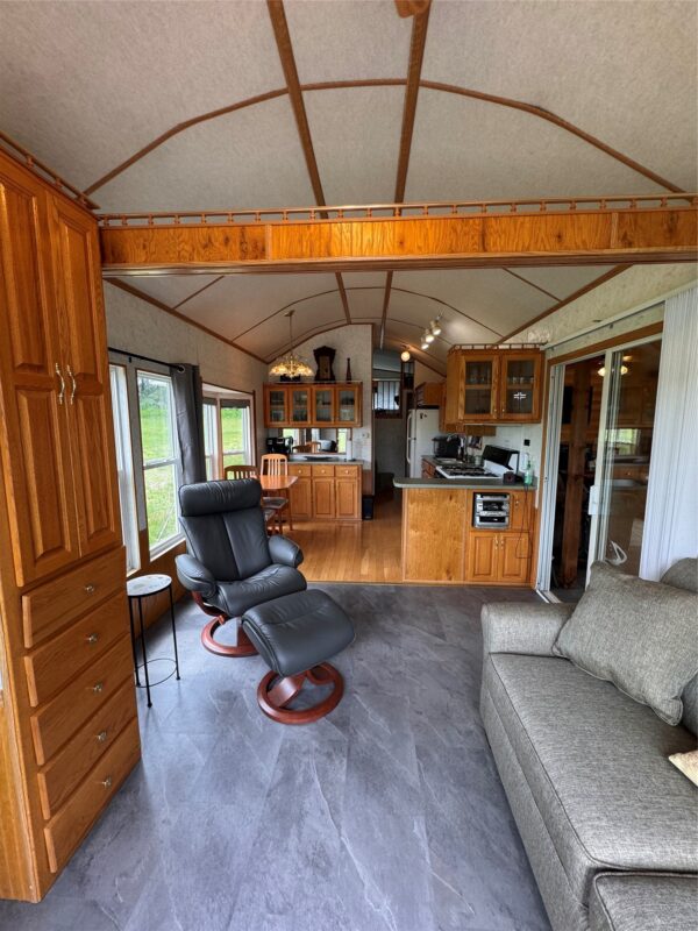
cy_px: 466
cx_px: 349
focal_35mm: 14
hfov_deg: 85.7
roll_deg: +0.9
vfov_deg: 102.1
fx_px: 376
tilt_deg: -6.4
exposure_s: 1/120
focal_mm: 2.22
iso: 100
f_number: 2.2
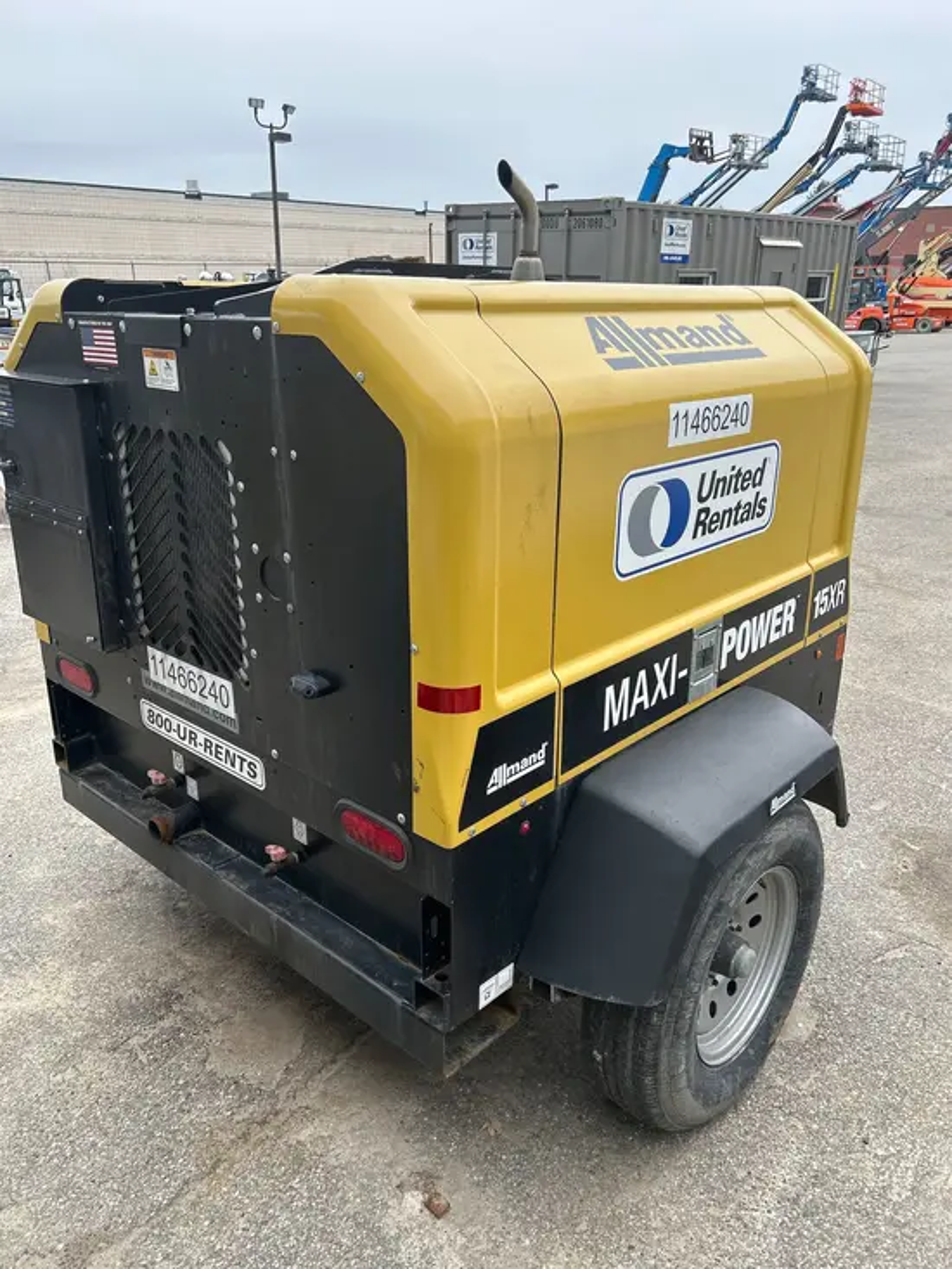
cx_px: 476
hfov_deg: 53.1
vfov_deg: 67.3
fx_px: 953
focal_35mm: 26
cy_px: 634
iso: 40
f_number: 1.5
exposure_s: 1/246
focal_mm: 5.7
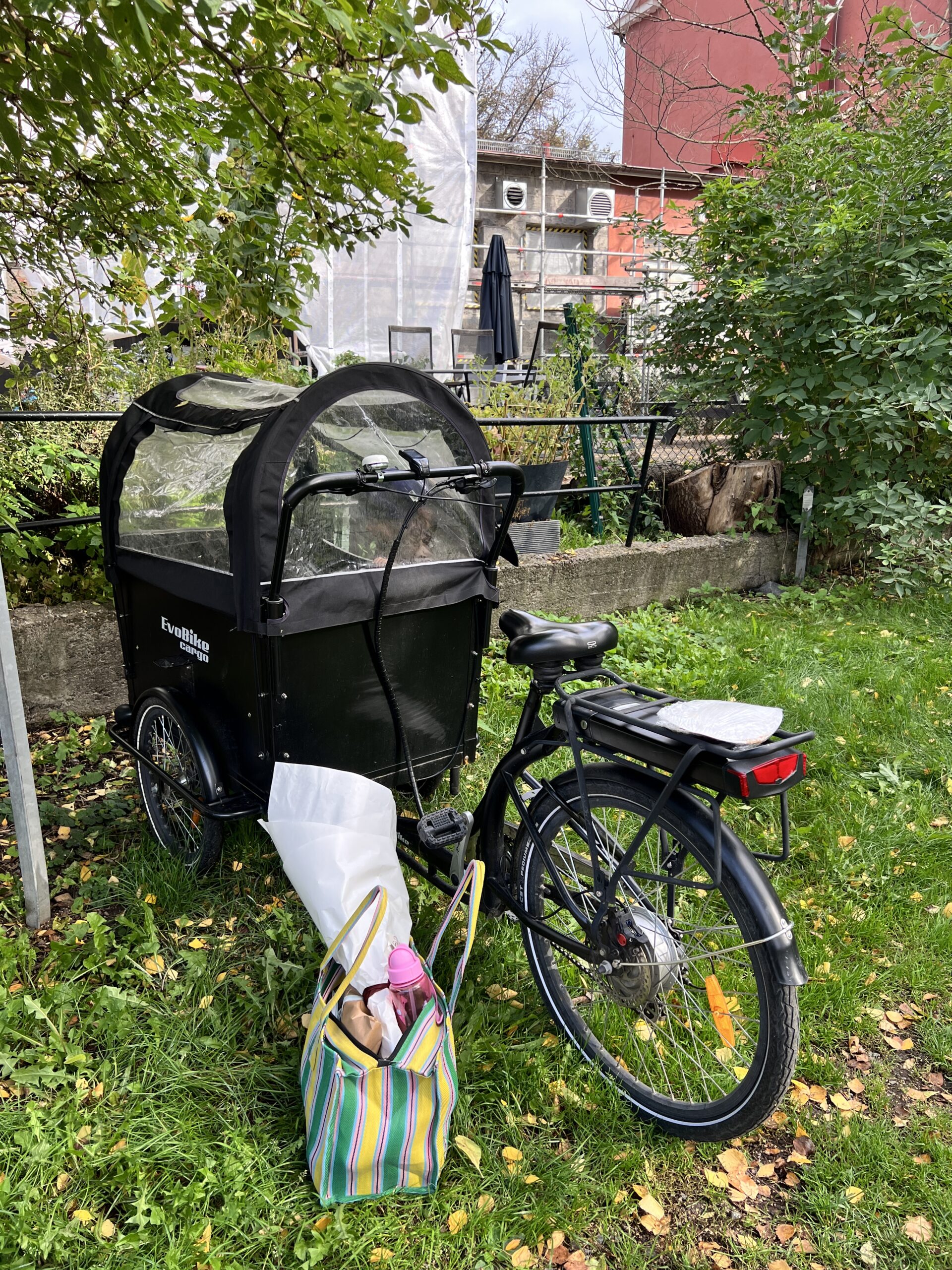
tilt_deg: -13.8
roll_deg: +0.9
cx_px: 476
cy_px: 635
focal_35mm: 26
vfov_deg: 67.3
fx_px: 953
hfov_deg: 53.1
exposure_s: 1/395
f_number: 1.5
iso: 50
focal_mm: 5.7
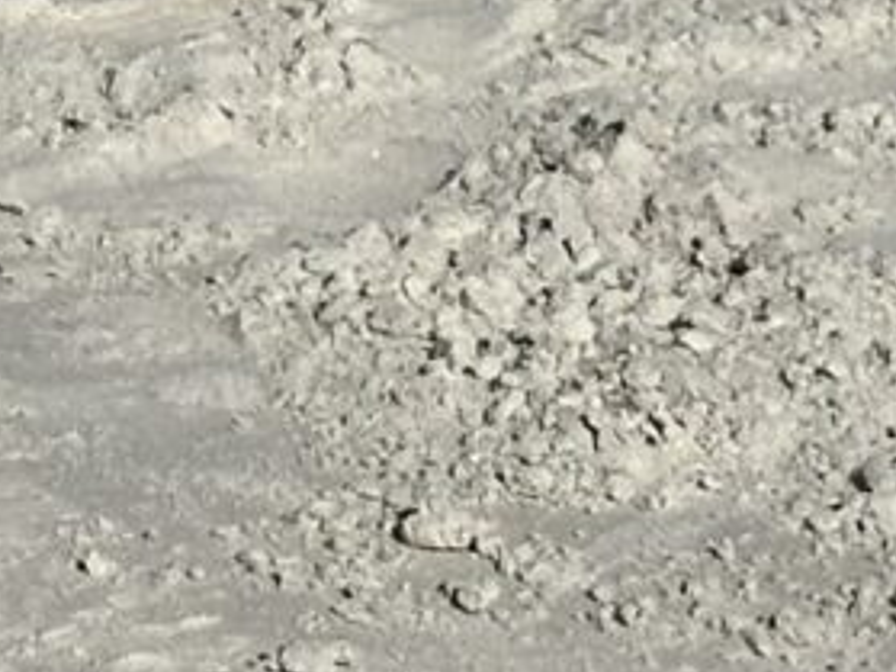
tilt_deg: -11.4
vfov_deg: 4.2
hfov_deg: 5.5
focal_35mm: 344
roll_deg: +0.7
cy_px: -1428
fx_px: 8900
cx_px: -1413
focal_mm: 6.86
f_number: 1.78
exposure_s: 1/10870
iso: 64
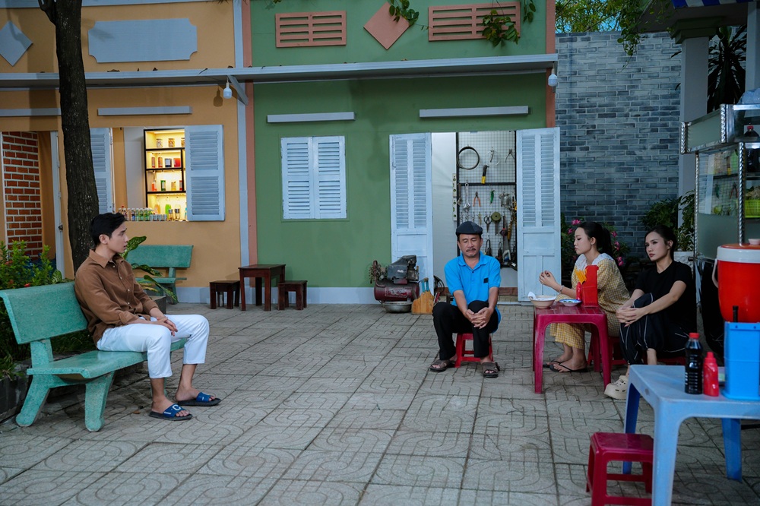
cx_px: 380
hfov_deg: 51.4
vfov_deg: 35.6
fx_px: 789
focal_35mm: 37
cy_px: 253
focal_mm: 37.4
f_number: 3.2
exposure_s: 1/200
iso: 1600
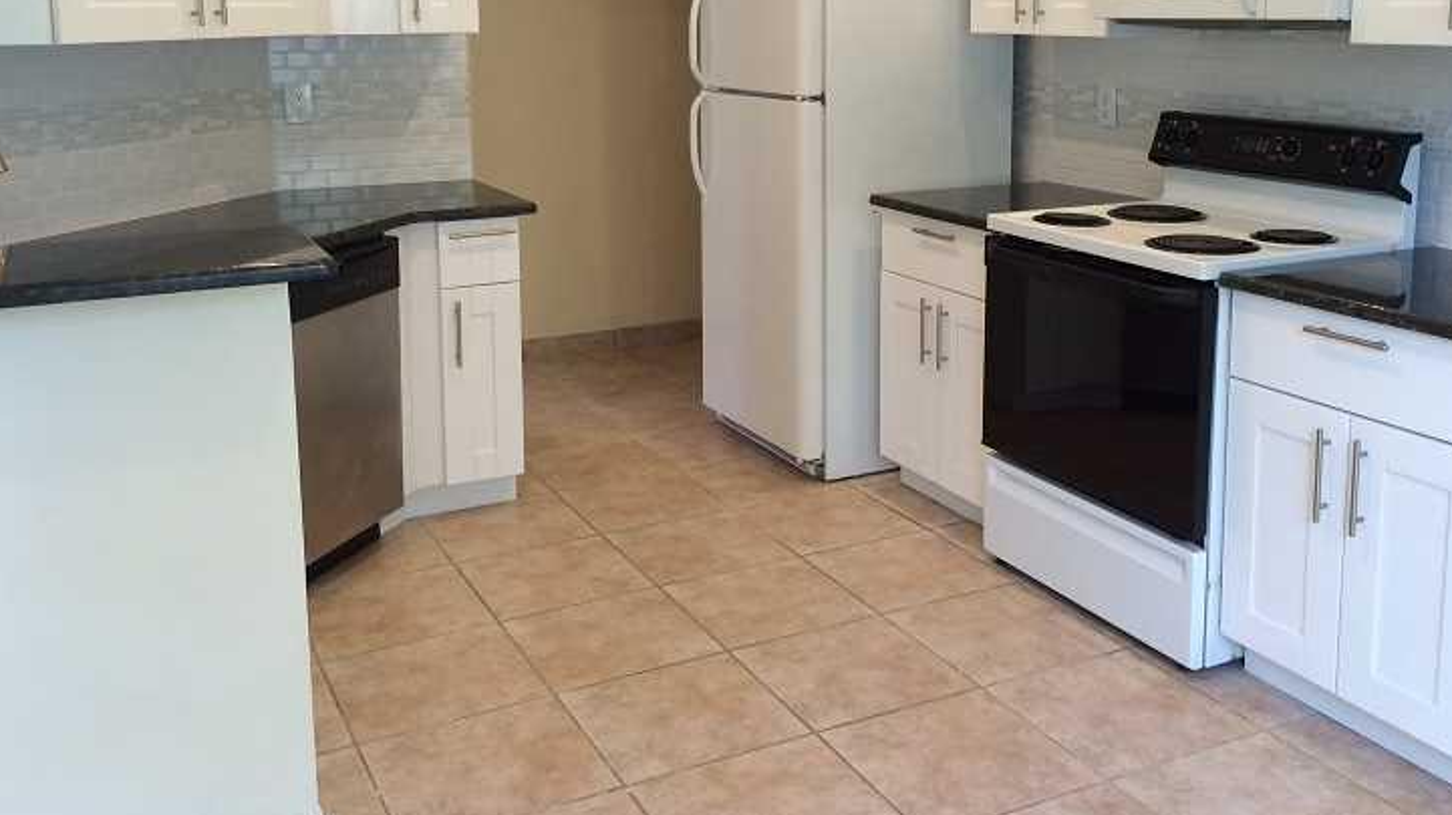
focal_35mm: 37
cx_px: 787
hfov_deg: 54.0
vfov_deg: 31.5
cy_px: 221
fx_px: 1424
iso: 100
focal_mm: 4.12
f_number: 2.2
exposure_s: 1/30
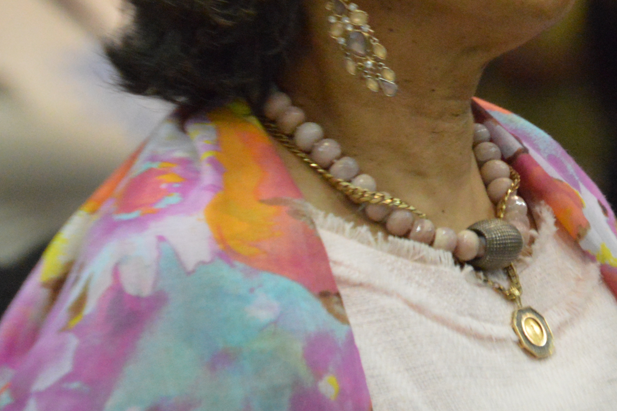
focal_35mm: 608
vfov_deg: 2.3
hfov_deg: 3.4
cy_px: 35
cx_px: 557
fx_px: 10416
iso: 3200
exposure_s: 1/320
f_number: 5.3
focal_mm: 165
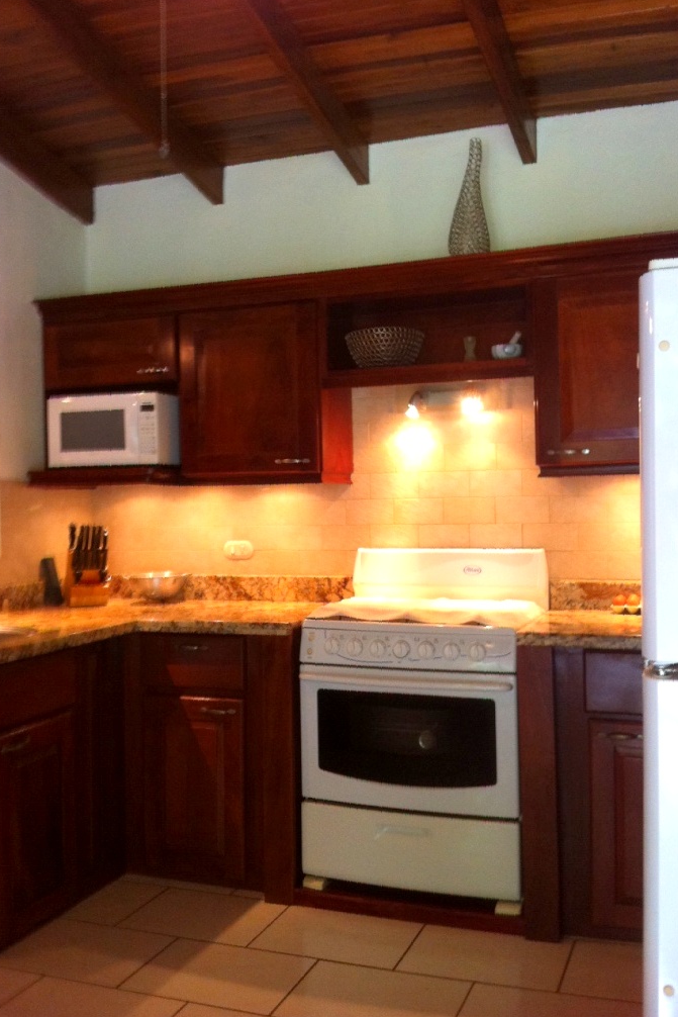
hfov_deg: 35.9
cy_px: 508
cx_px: 371
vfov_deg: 51.9
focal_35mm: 37
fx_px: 1045
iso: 160
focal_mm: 3.85
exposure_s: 1/17
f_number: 2.8
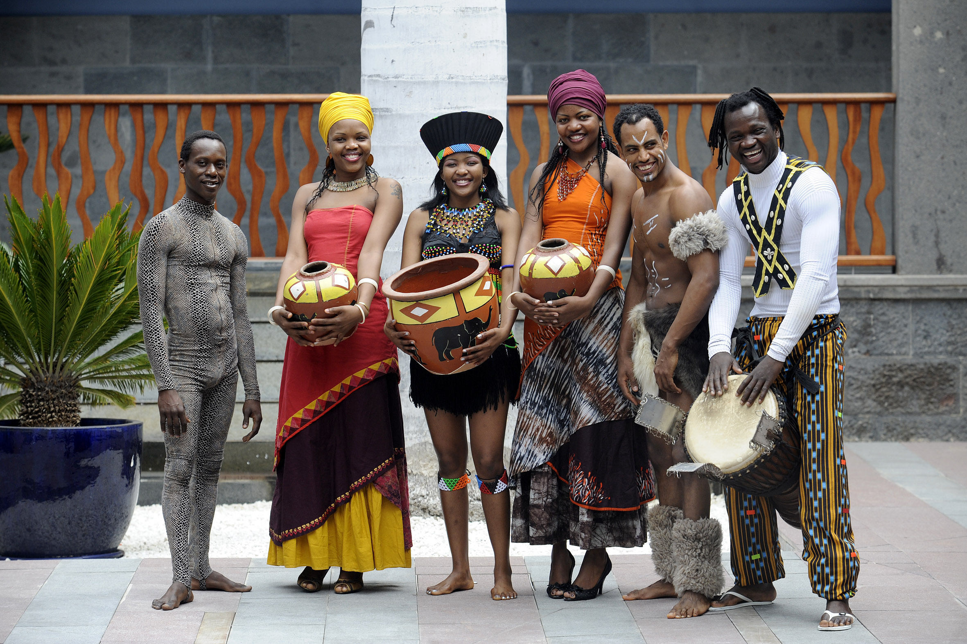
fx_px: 3221
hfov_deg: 17.1
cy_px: 322
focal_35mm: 120
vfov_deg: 11.4
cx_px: 484
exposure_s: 1/500
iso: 500
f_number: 5.6
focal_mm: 120
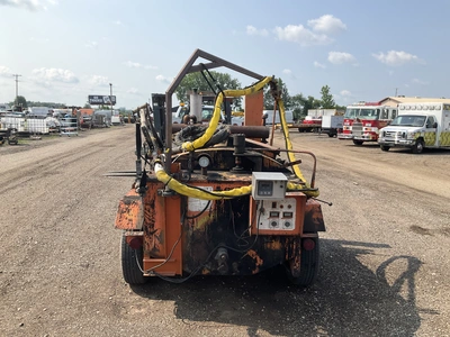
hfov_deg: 61.7
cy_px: 168
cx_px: 225
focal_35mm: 29
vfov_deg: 48.2
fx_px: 377
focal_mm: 3
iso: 25
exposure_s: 1/1730
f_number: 1.8
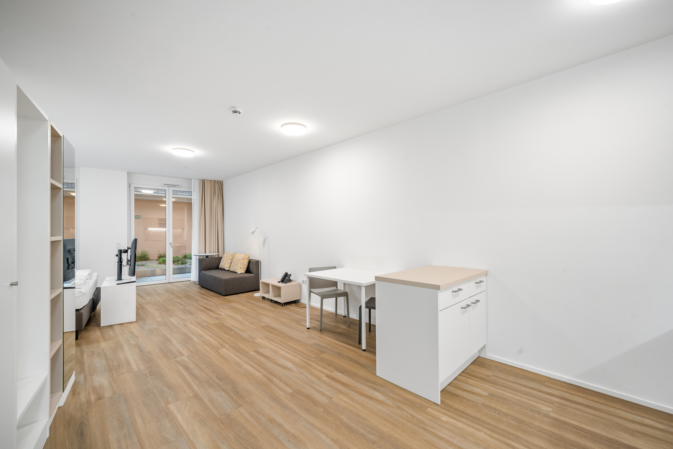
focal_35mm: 14
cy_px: 224
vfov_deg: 81.2
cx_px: 336
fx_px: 262
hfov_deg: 104.3
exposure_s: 1/10
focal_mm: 14
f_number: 9
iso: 500
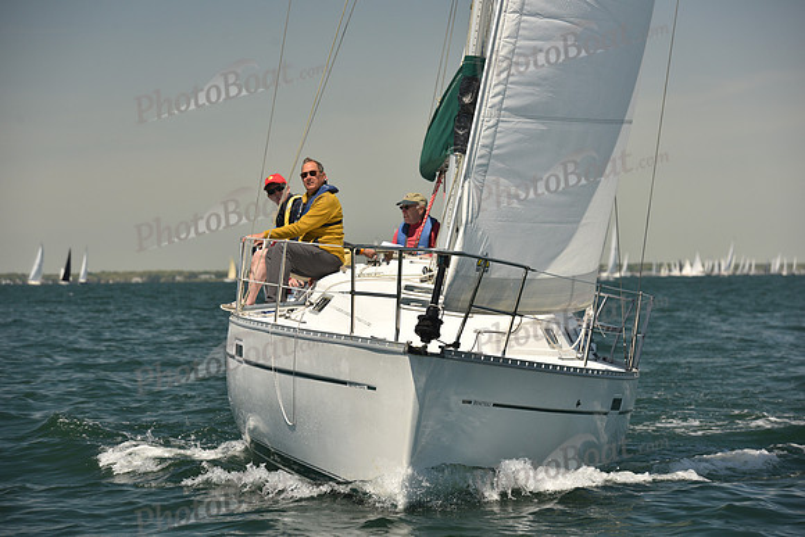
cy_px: 268
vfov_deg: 9.8
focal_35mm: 140
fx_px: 3131
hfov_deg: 14.7
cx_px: 402
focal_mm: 140
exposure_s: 1/800
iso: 250
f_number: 6.3
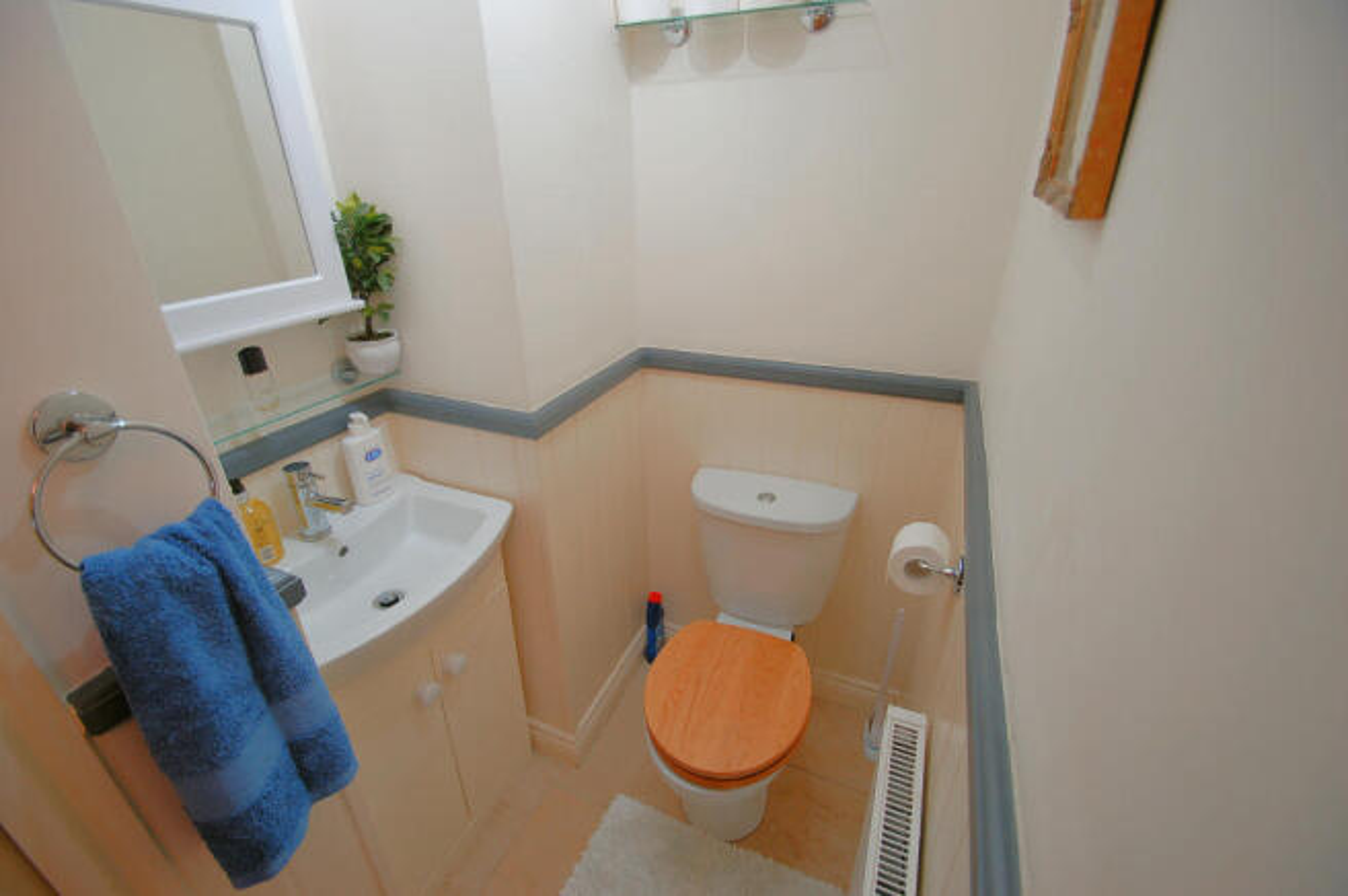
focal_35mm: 15
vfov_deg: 77.2
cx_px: 674
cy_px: 448
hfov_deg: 100.4
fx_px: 561
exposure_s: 1/50
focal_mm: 10
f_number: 3.5
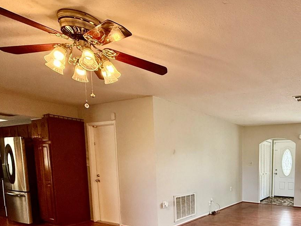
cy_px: 186
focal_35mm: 26
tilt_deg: -7.2
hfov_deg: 60.8
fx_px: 226
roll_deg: -1.9
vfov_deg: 49.4
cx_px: 248
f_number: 2.2
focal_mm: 2.22
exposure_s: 1/120
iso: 200
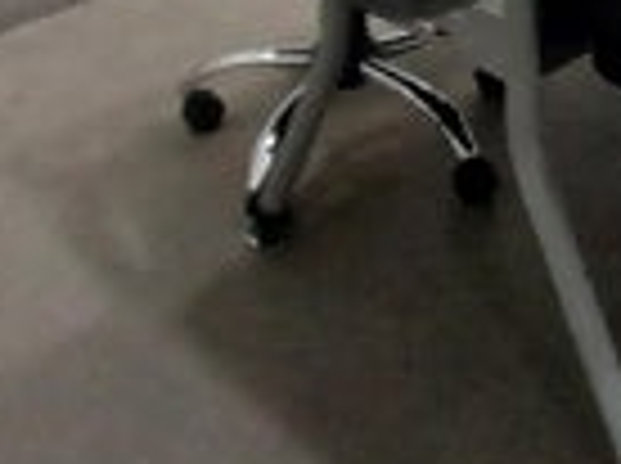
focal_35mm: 79
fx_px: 1415
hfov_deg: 24.1
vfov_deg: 15.5
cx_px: 544
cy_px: -414
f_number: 2.2
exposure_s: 1/24
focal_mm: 1.4
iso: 320
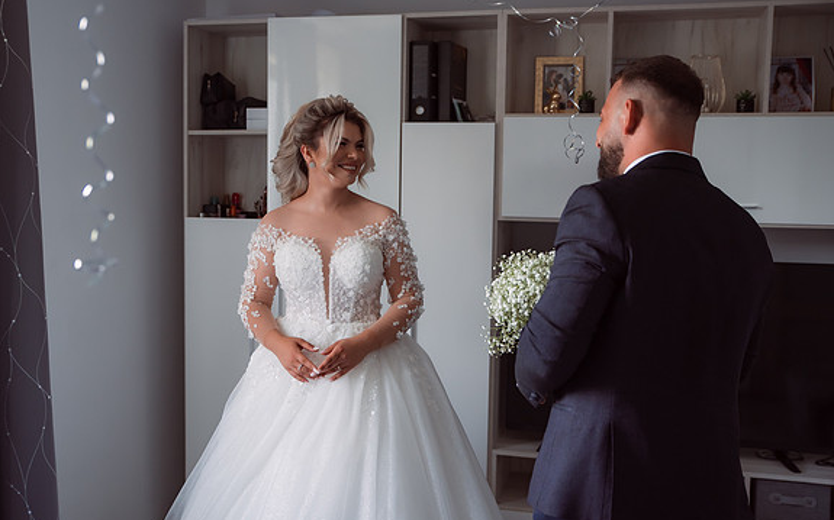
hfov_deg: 45.3
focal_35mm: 44
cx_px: 390
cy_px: 256
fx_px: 1000
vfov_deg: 29.2
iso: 500
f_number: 2.8
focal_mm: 40
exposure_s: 1/250
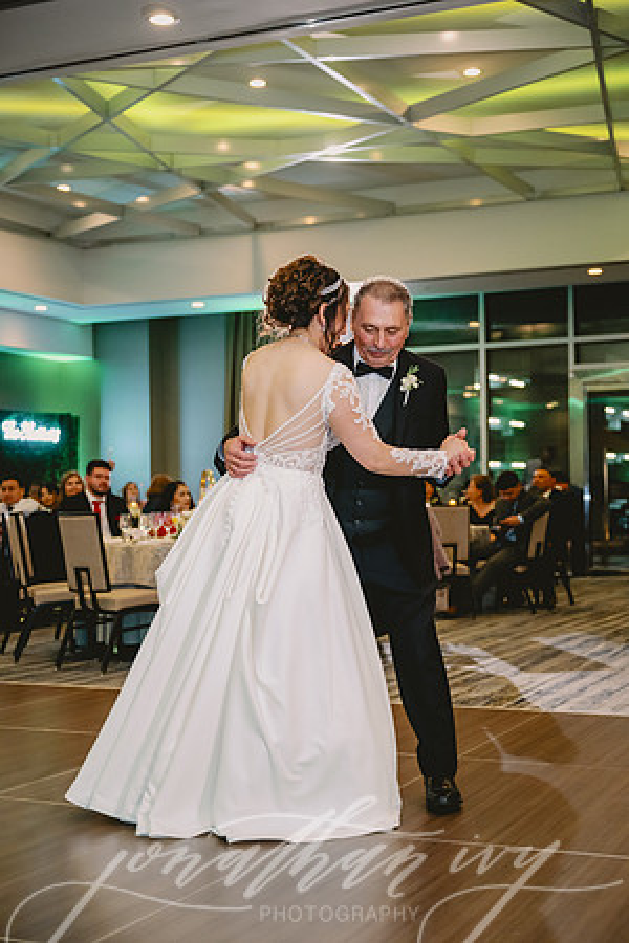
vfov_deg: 38.9
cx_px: 314
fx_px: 1337
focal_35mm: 51
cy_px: 472
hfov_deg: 26.5
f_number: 2.8
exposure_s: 1/125
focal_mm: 51
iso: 2500
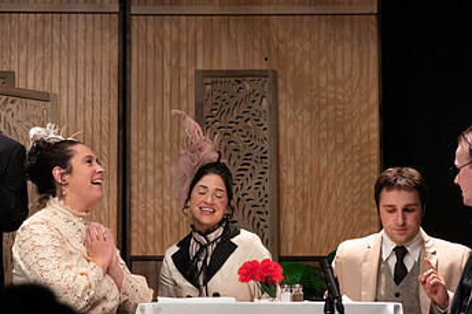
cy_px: 237
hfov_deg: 17.9
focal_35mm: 114
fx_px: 1494
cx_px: 212
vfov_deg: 12.0
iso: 4000
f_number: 5
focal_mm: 59
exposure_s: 1/400
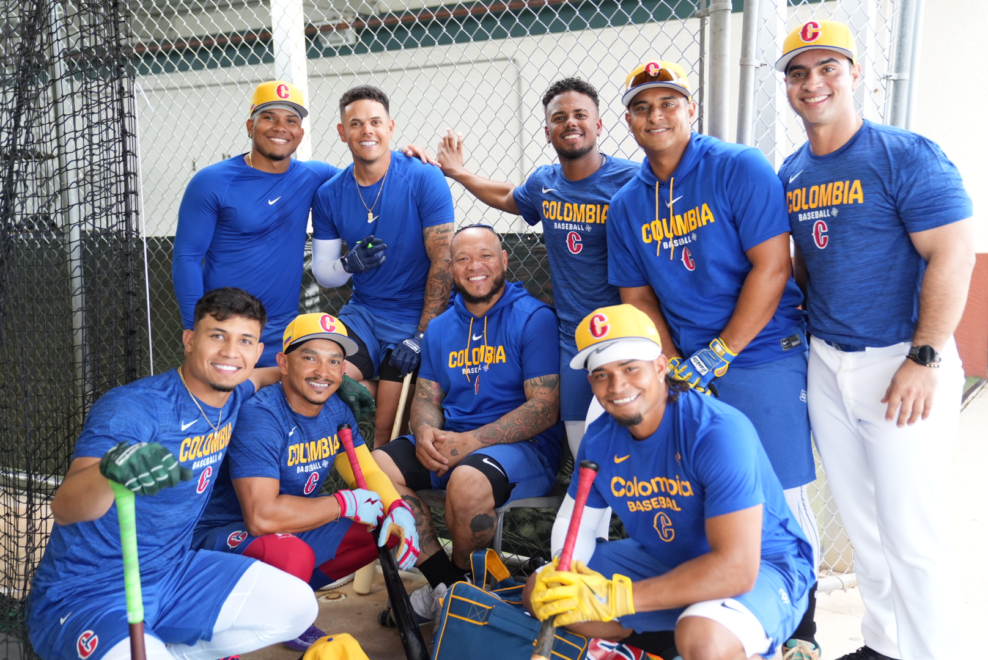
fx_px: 1099
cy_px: 330
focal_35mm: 40
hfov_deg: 48.4
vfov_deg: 33.5
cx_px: 494
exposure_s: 1/250
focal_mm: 40
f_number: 2.8
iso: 1000
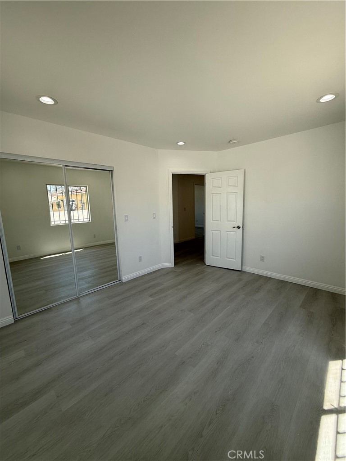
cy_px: 230
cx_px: 173
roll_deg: +0.7
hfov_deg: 85.7
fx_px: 187
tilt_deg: -8.2
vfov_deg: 102.1
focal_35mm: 14
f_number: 2.2
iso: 50
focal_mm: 2.22
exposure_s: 1/286
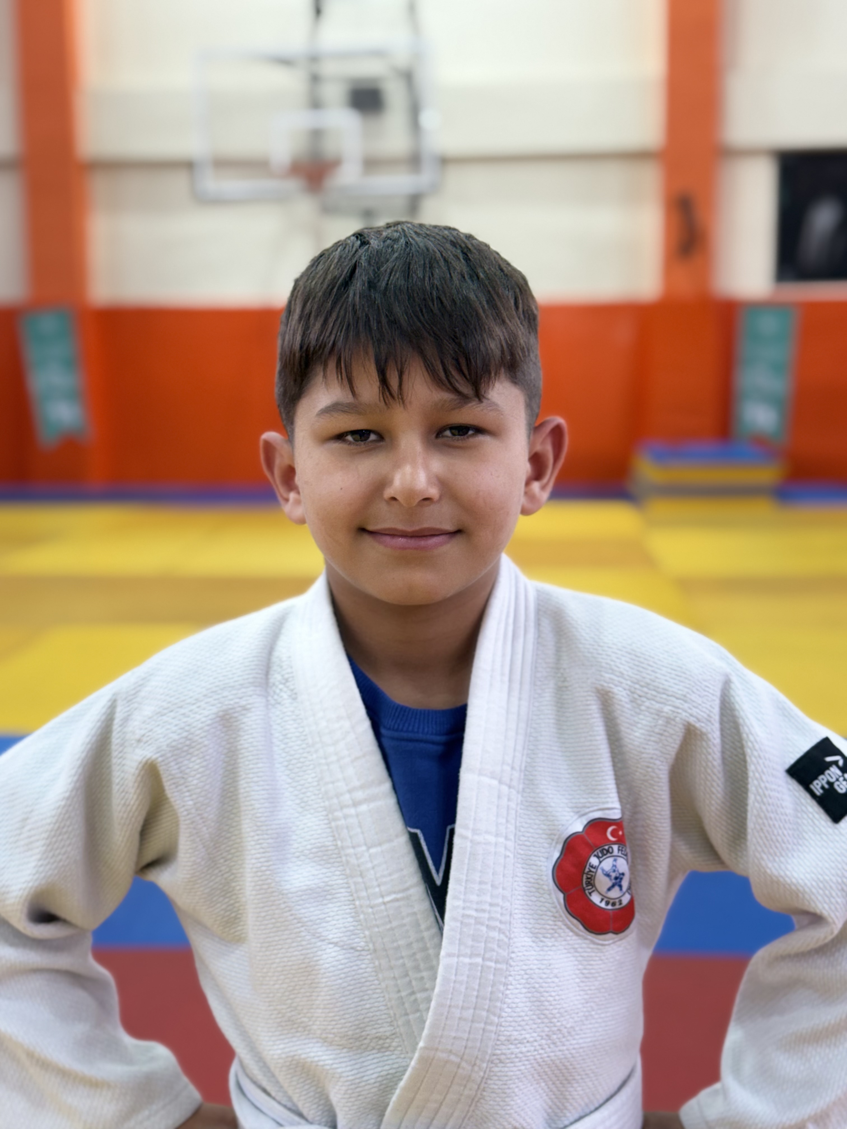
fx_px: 1566
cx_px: 424
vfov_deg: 39.7
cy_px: 564
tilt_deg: -7.2
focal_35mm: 48
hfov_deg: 30.3
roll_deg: +0.1
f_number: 1.78
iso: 80
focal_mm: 6.76
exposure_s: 1/100
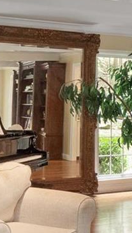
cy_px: 120
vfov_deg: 28.9
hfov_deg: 16.4
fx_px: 453
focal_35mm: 73
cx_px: 115
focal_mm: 8
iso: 1600
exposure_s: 1/1.67
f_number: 8
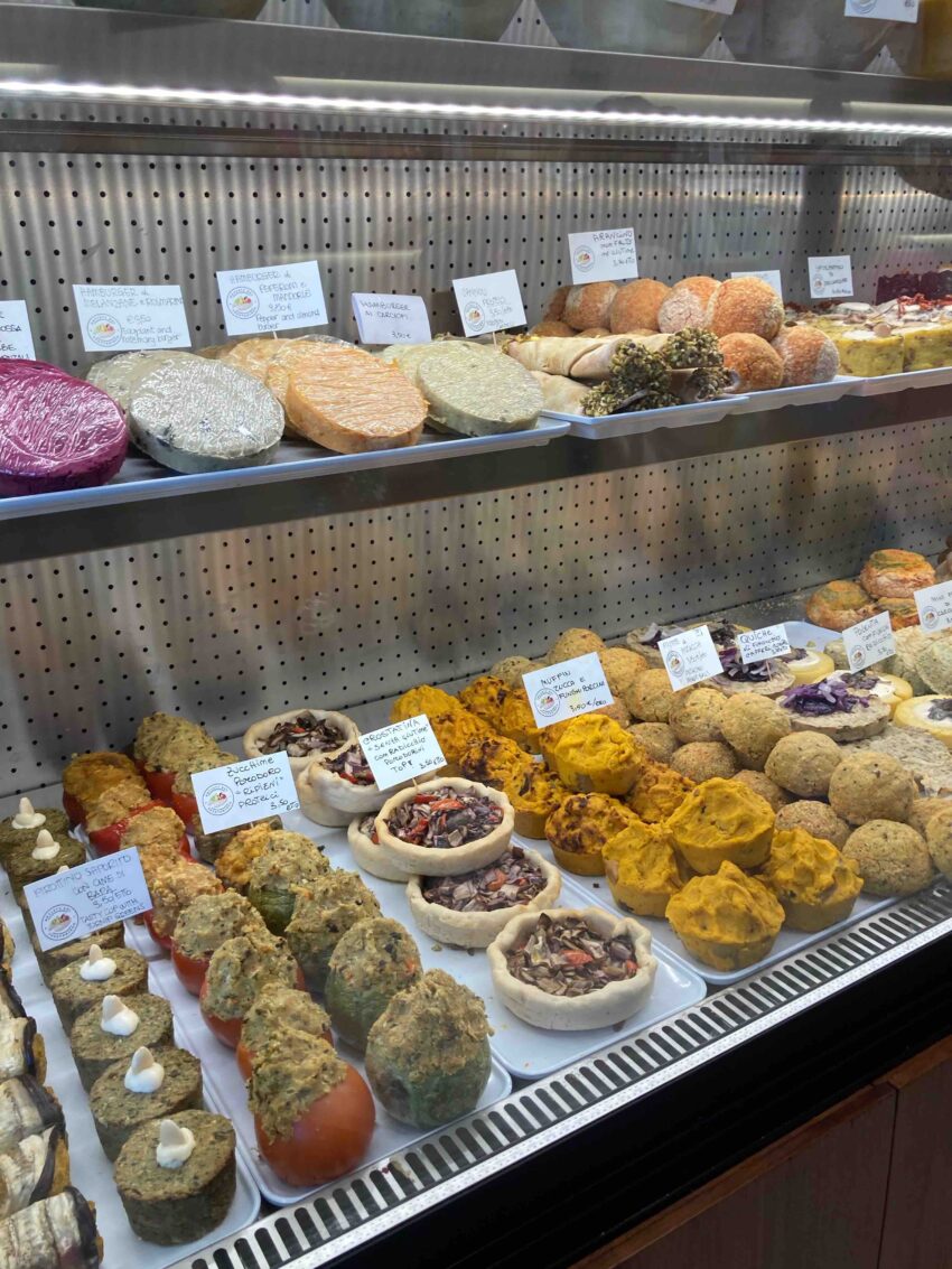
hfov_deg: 49.8
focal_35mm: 28
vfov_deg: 63.4
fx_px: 1027
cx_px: 476
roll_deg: +0.2
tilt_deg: -21.1
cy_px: 634
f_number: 1.8
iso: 50
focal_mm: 3.99
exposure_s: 1/121
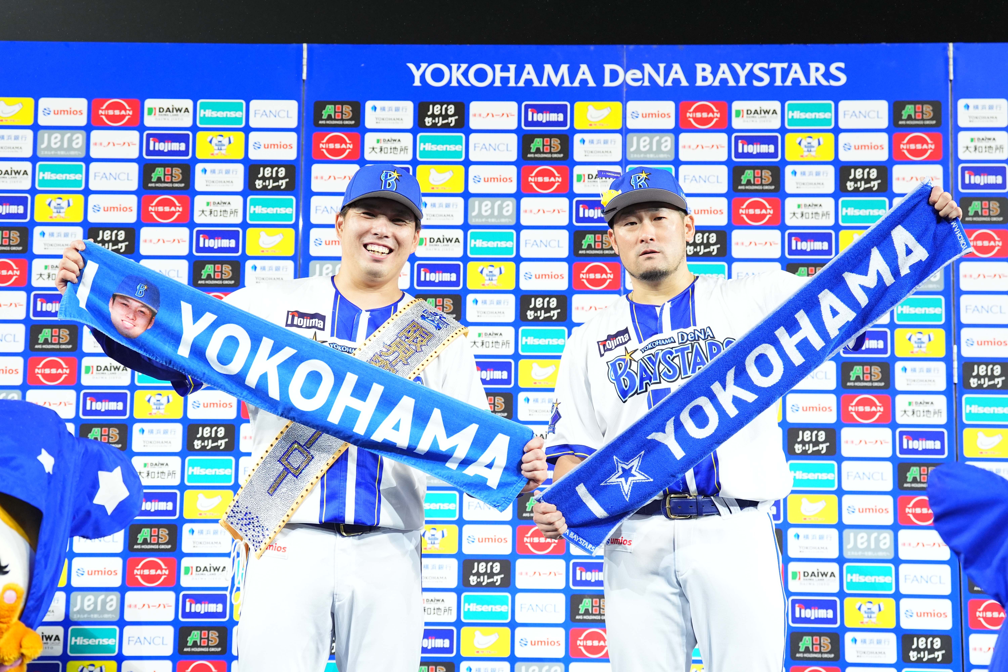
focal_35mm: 95
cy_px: 336
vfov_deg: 14.4
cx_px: 504
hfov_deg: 21.5
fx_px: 2660
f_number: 4
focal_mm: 95
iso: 2500
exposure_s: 1/640
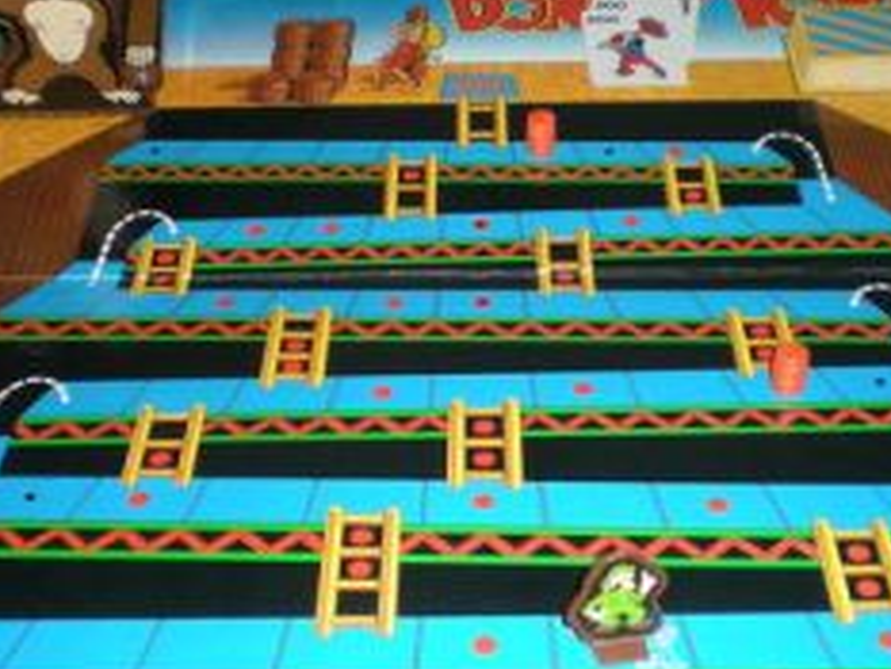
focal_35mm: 57
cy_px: 392
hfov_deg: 33.8
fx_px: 1468
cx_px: 447
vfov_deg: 25.6
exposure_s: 1/60
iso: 50
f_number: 3.1
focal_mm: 6.3
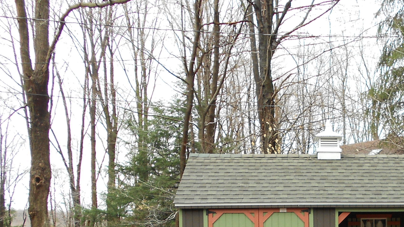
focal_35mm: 50
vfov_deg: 22.4
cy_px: 260
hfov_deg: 39.2
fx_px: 536
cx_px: 341
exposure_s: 1/80
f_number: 3.2
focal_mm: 4.6
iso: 80
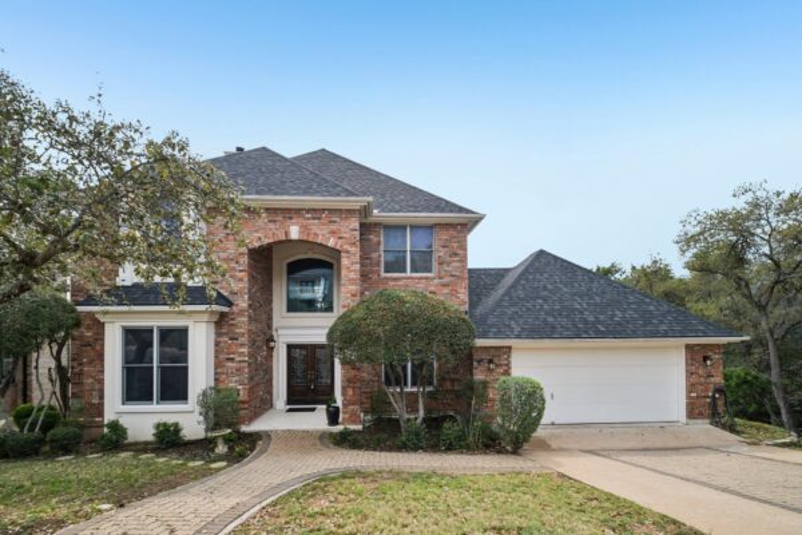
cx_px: 401
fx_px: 334
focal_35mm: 15
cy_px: 268
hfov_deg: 100.4
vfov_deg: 77.3
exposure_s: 1/640
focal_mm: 10
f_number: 8
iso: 400
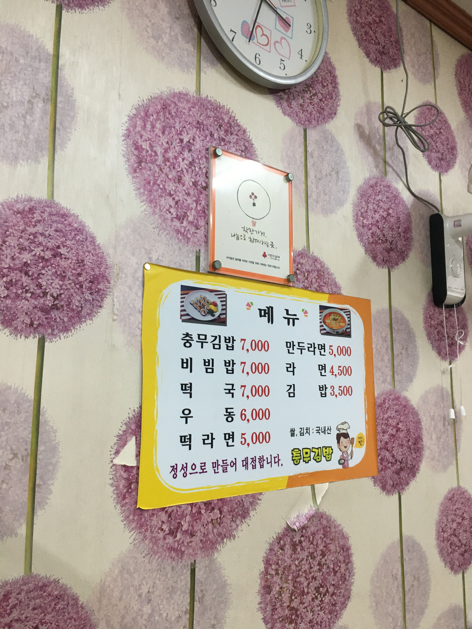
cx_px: 236
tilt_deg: +7.4
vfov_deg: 61.7
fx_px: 527
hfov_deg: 48.2
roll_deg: +0.8
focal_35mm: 29
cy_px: 314
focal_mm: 4.15
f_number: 2.2
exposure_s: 1/30
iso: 40
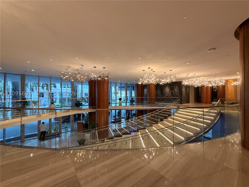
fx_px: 101
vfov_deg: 85.7
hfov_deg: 102.1
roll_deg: +0.1
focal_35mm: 14
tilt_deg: +2.2
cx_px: 124
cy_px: 94
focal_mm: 2.22
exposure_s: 1/60
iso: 200
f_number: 2.2
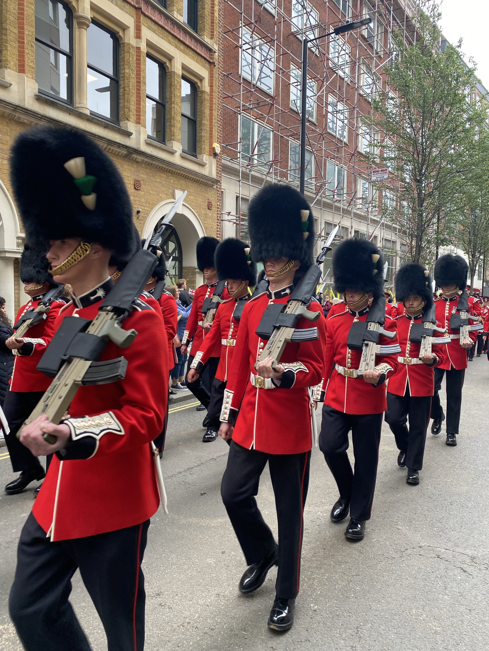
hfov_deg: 53.1
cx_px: 244
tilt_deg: -4.3
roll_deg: -1.2
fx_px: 490
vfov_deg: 67.3
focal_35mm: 26
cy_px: 326
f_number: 1.8
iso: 50
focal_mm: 4.25
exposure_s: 1/122
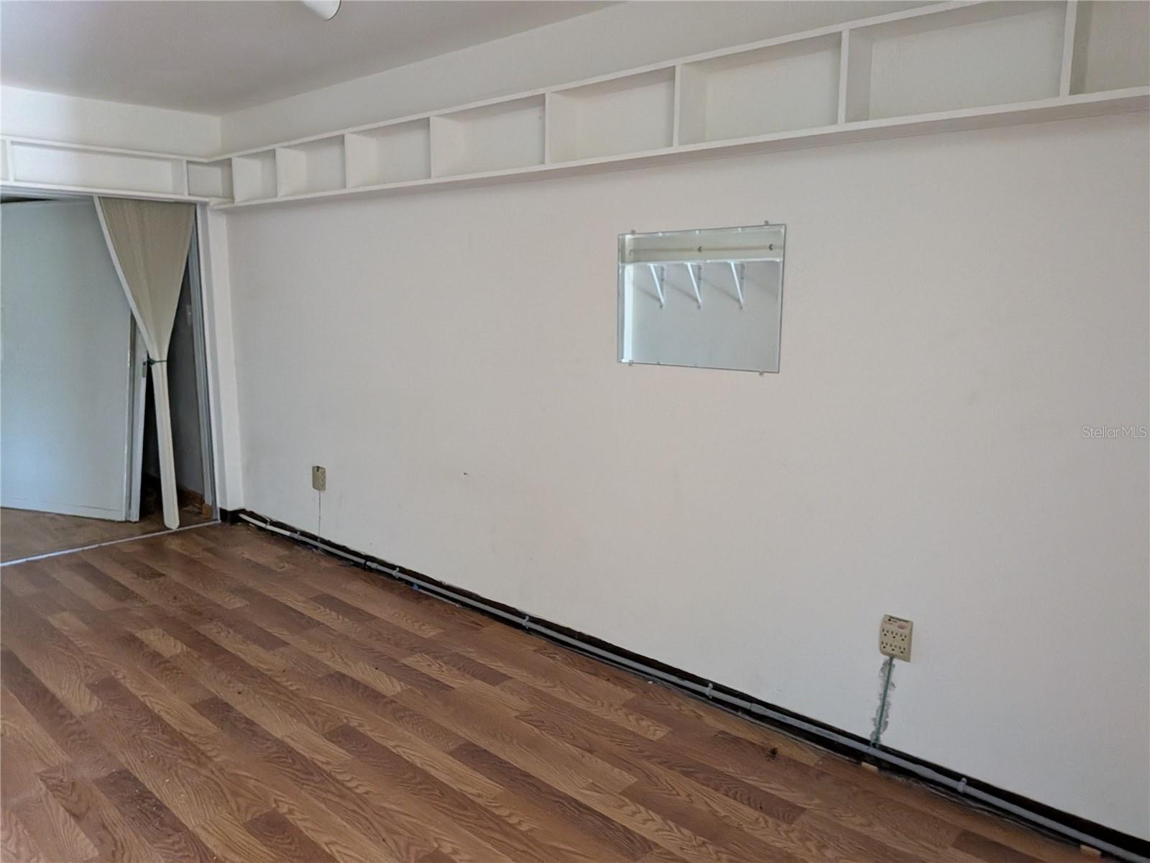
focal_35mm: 24
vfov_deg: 56.8
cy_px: 432
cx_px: 575
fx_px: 797
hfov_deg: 71.6
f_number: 1.7
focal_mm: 4.53
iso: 2457
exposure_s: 1/100
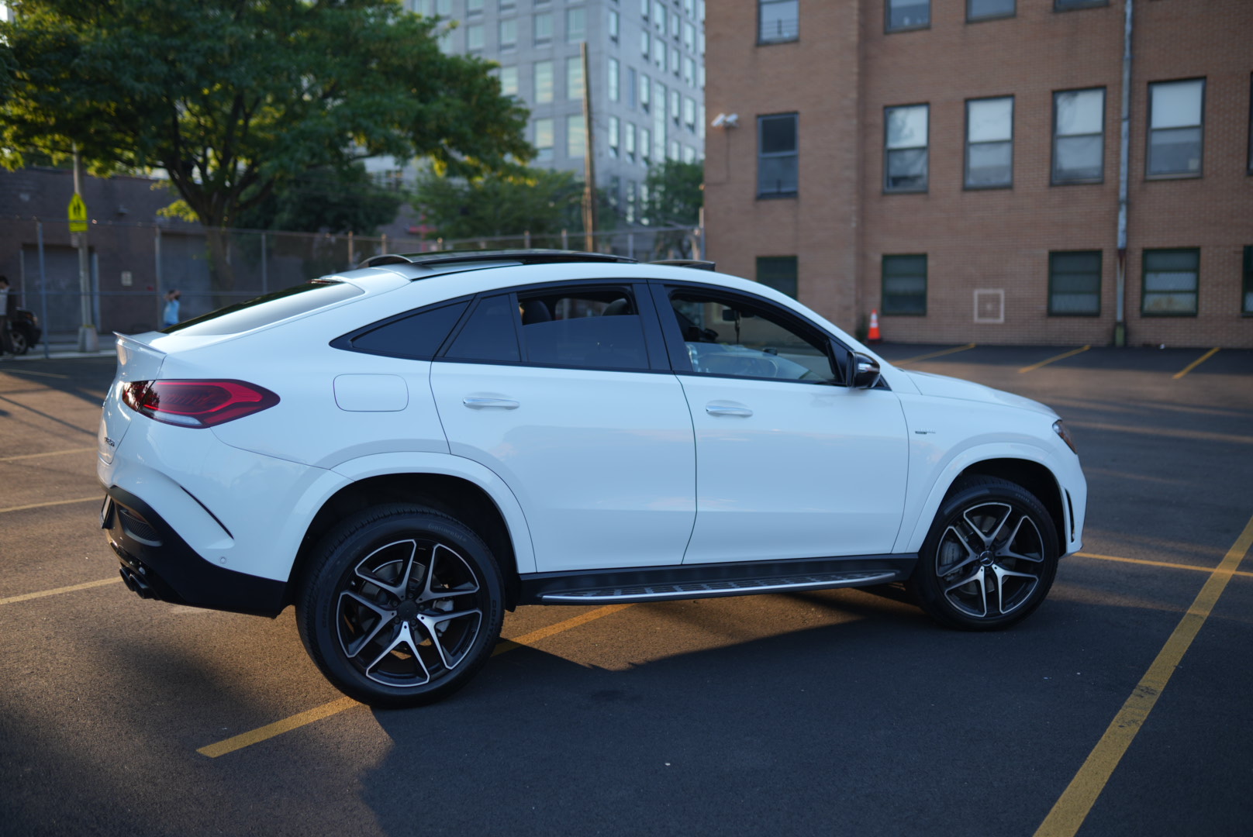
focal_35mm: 35
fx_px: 1219
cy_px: 418
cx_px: 626
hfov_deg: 54.4
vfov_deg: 37.9
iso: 100
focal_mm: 35
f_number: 1.6
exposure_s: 1/1000
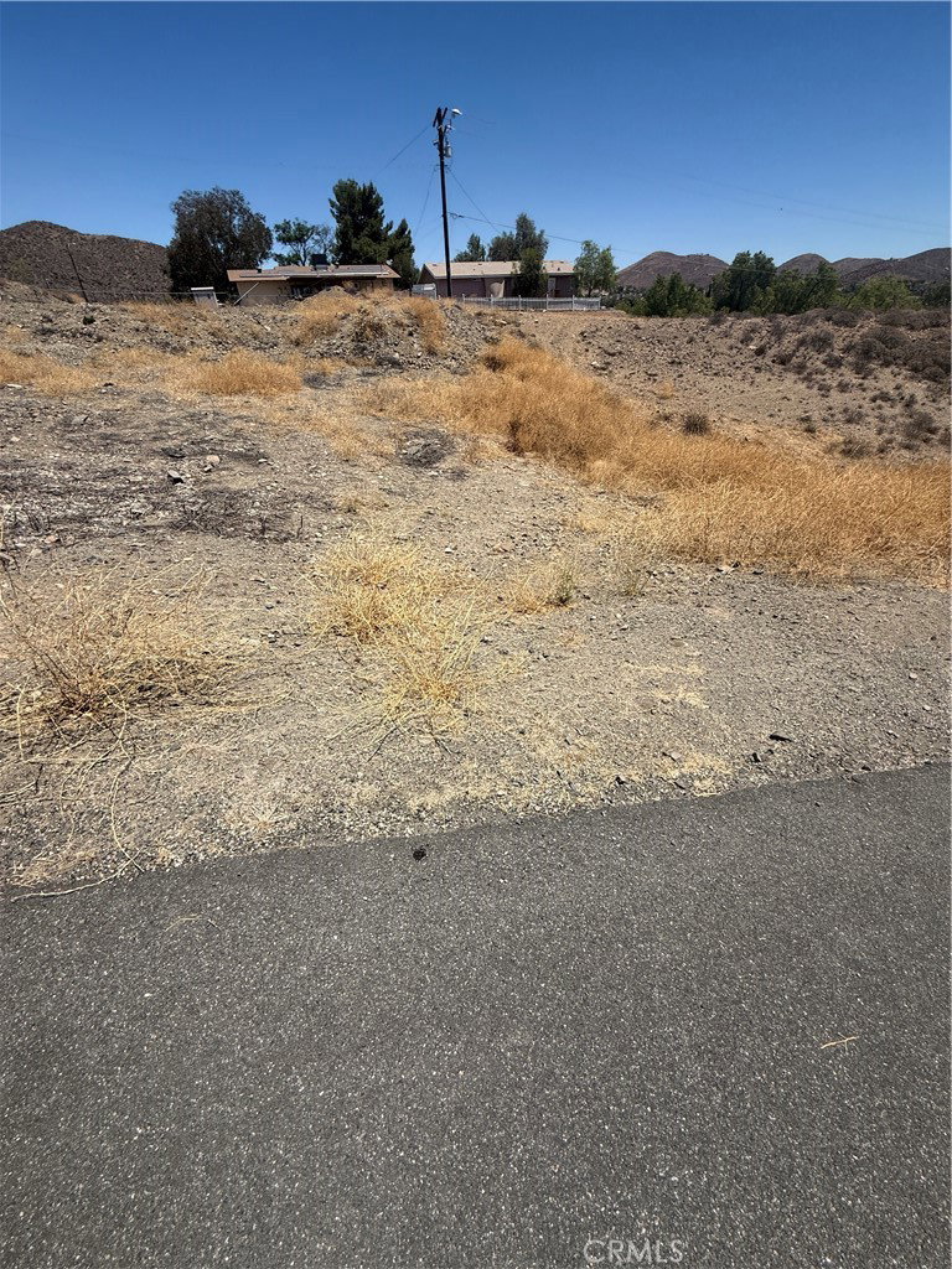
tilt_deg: -33.4
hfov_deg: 85.7
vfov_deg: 102.1
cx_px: 476
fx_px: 513
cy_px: 634
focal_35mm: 14
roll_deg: -2.3
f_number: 2.2
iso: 50
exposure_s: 1/2976
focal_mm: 2.22
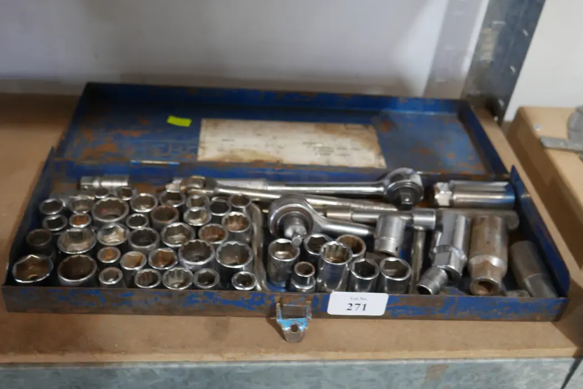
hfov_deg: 48.5
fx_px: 648
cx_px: 294
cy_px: 192
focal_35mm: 40
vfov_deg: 33.4
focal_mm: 19
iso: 800
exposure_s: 1/60
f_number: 4.1
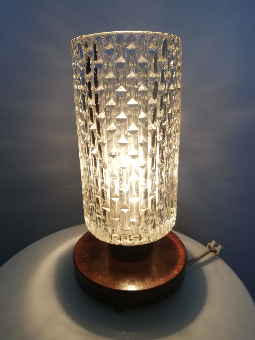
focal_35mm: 26
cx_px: 128
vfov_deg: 67.3
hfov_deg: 53.1
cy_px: 170
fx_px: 255
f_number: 2.2
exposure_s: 1/141
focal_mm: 3.81
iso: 50
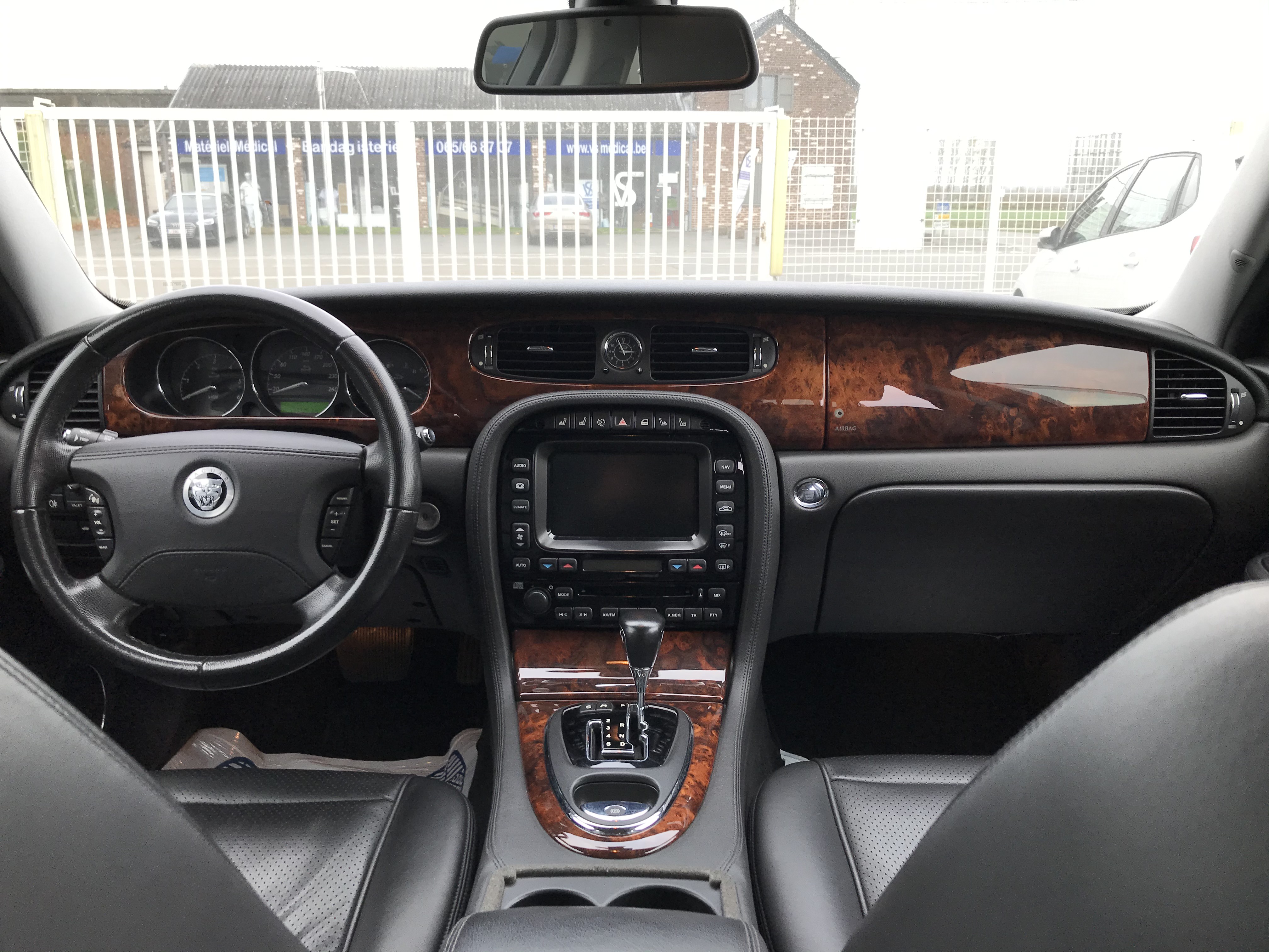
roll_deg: -0.9
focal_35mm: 28
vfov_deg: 49.7
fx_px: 1026
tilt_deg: -13.8
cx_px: 634
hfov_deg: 63.4
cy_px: 476
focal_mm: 3.99
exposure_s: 1/100
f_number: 1.8
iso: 25
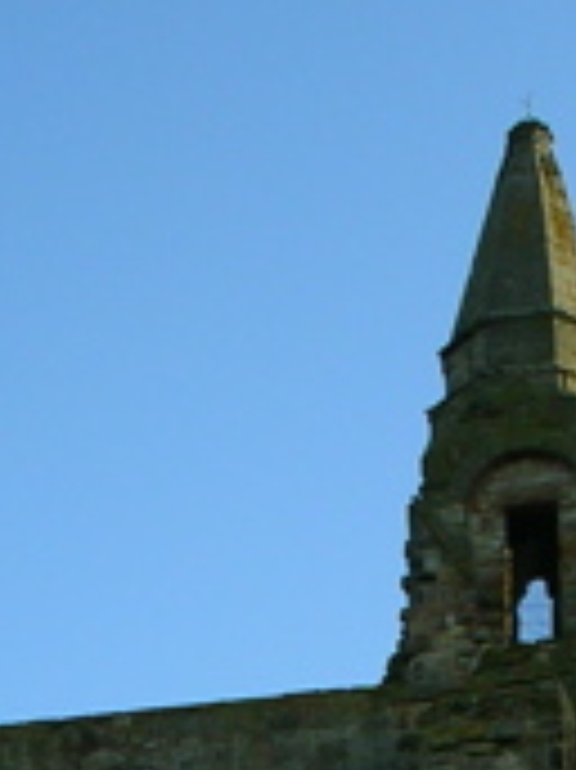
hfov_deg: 10.4
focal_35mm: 142
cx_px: 459
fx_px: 3154
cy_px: 1094
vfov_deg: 13.3
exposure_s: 1/132
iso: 50
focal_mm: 5.8
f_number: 5.6
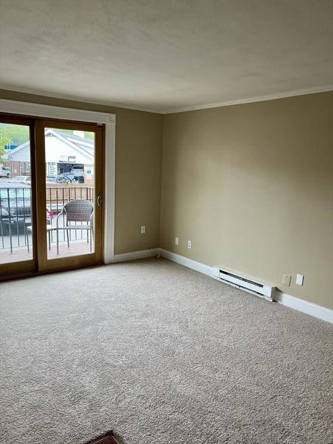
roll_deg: -2.4
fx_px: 333
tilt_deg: -10.2
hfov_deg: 53.1
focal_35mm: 26
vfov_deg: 67.3
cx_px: 166
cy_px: 222
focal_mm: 5.1
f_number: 1.6
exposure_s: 1/120
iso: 64
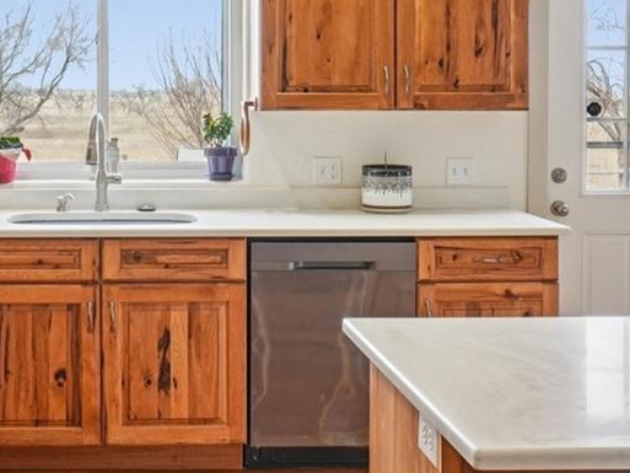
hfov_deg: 30.0
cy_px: 100
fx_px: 1147
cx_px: 130
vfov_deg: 23.0
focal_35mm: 63
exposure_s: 1/25
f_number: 8
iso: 400
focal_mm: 14
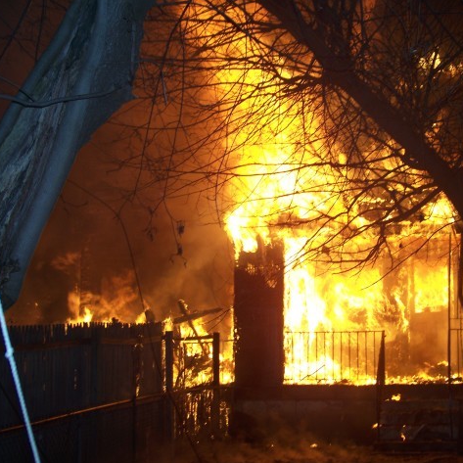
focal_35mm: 61
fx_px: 923
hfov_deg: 28.0
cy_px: 234
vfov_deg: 28.2
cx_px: 301
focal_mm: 10.5
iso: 64
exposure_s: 1/60
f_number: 3.2
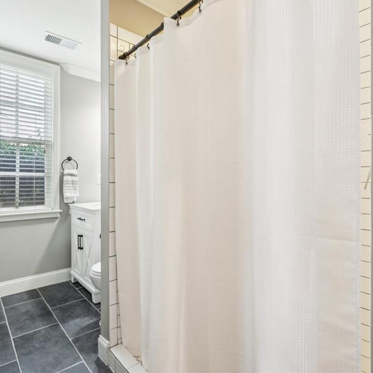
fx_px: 256
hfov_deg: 71.8
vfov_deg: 72.1
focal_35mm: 21
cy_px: 182
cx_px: 210
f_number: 8
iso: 400
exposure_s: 1/5
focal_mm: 16
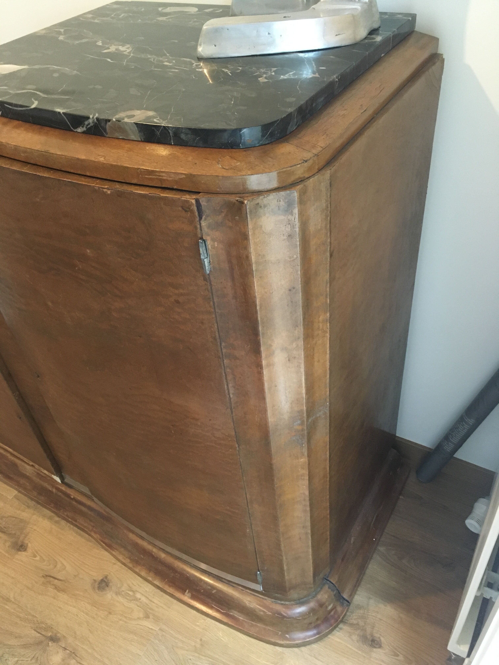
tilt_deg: -41.7
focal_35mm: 29
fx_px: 557
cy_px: 332
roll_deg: +8.1
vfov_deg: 61.7
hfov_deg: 48.2
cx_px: 250
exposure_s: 1/17
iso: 200
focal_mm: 4.15
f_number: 2.2
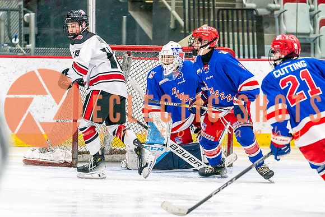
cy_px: 145
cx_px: 162
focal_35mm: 316
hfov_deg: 6.5
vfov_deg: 4.4
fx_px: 2853
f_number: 2.8
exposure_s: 1/1250
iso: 3200
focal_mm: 200
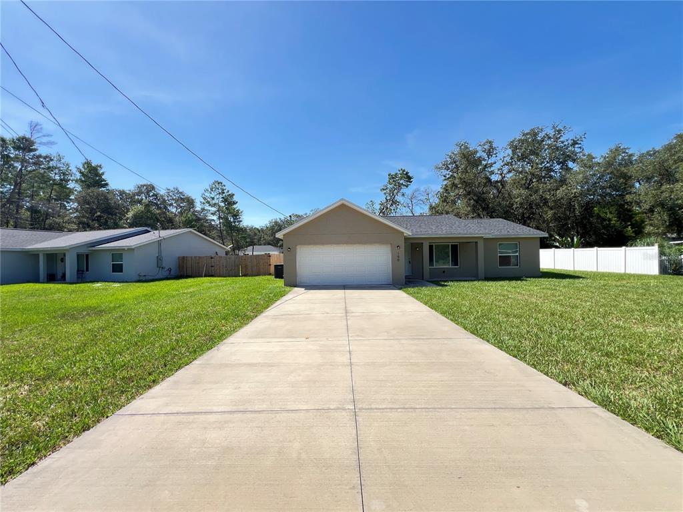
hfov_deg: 106.2
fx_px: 256
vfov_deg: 89.9
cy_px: 256
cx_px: 342
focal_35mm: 13
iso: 32
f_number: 1.8
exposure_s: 1/473
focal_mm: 1.57
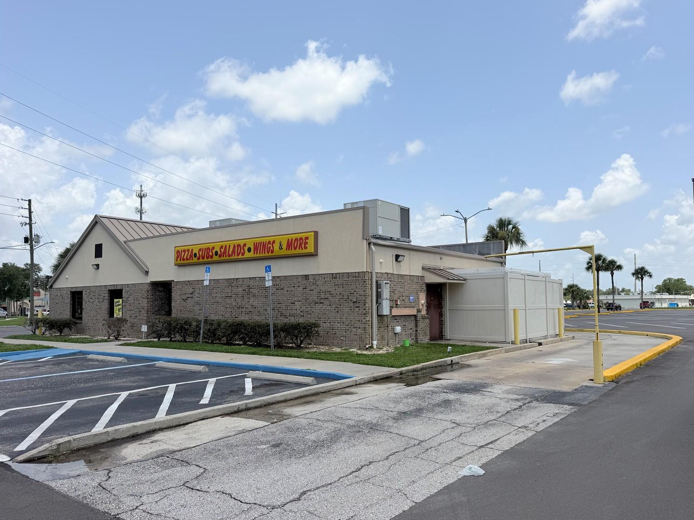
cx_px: 374
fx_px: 521
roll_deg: +0.8
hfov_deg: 67.2
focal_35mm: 26
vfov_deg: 53.0
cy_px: 273
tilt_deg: +2.8
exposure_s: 1/6711
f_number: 1.78
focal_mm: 6.76
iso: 80
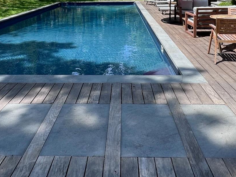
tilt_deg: -4.7
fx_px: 239
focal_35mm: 35
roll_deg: -0.3
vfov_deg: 36.4
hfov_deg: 52.6
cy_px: -2
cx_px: 118
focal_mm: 2.22
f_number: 2.2
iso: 50
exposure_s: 1/700
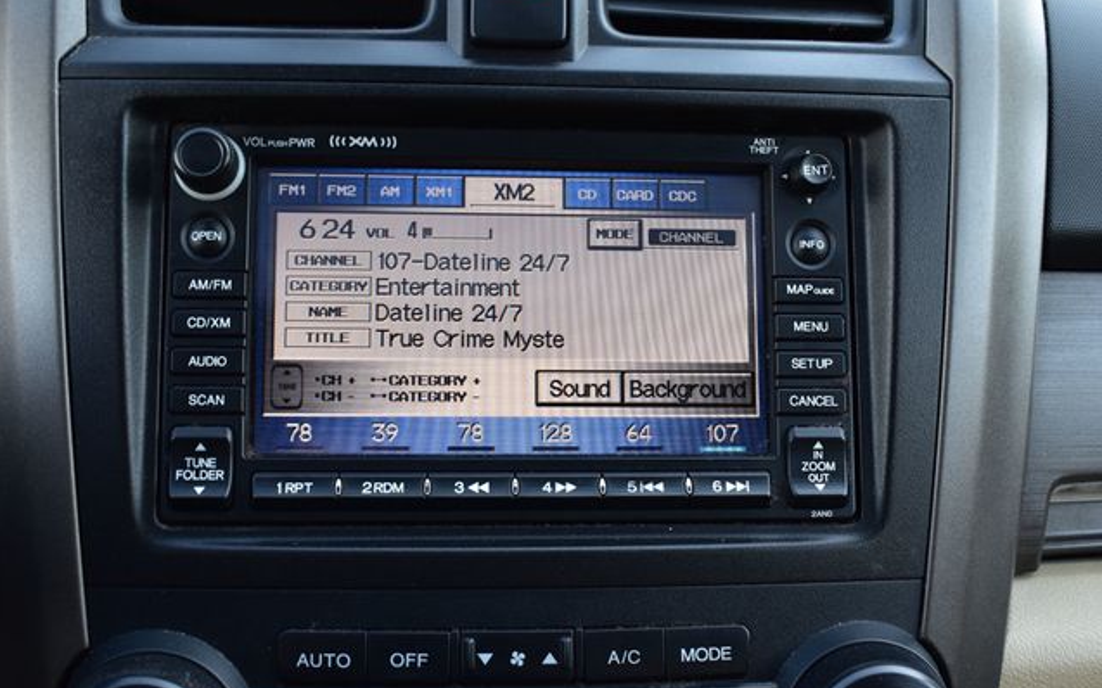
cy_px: 351
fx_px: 1291
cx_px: 550
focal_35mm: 43
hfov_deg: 46.2
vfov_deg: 29.9
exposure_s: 1/30
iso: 400
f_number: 7.1
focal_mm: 28
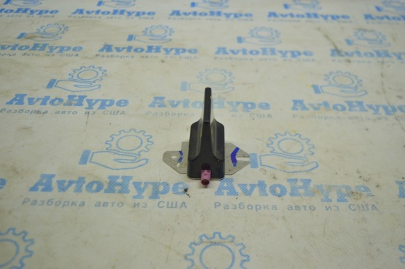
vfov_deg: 36.8
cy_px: 134
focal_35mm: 36
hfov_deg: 53.2
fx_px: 404
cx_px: 202
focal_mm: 24
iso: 400
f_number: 4
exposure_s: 1/80
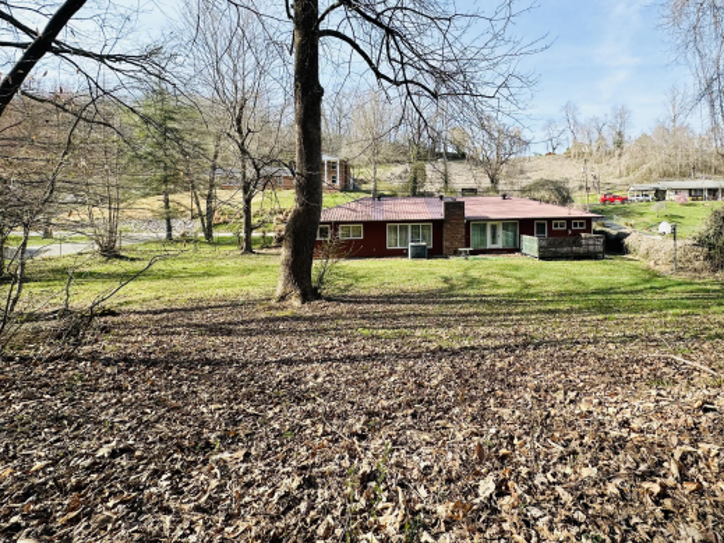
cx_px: 422
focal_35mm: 18
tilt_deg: +0.0
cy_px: 205
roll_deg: +0.5
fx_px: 376
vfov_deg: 70.5
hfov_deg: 87.0
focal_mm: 2.22
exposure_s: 1/903
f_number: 2.2
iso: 40
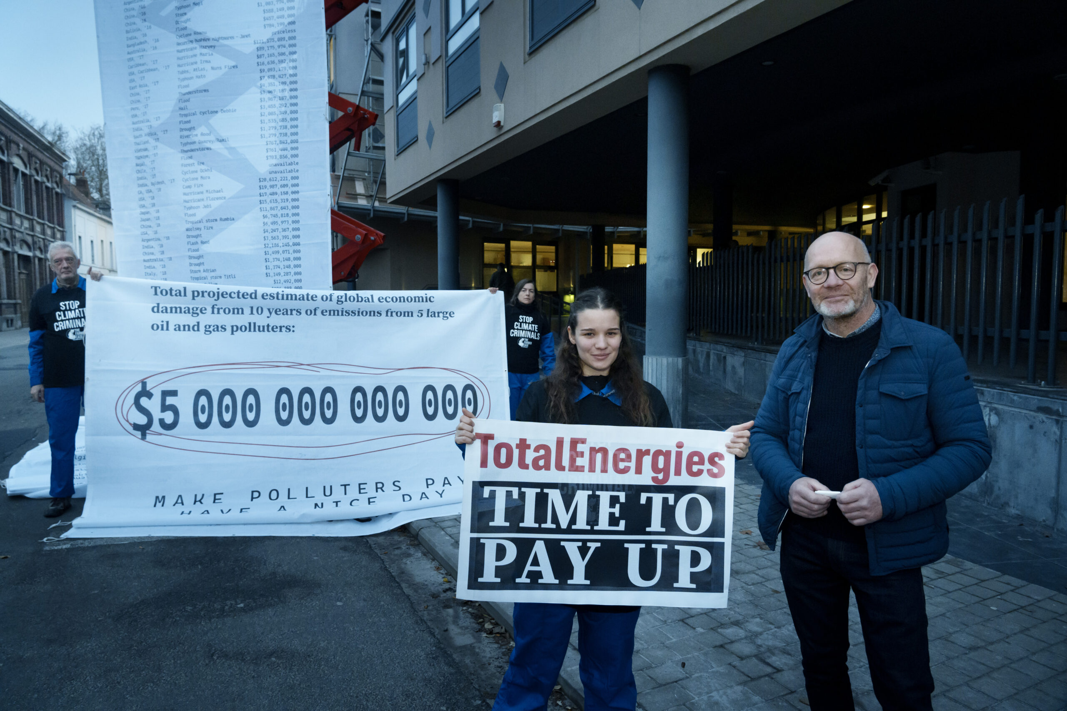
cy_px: 356
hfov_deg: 73.7
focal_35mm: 24
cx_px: 534
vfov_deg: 53.1
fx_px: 711
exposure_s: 1/200
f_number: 6.3
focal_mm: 24
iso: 6400
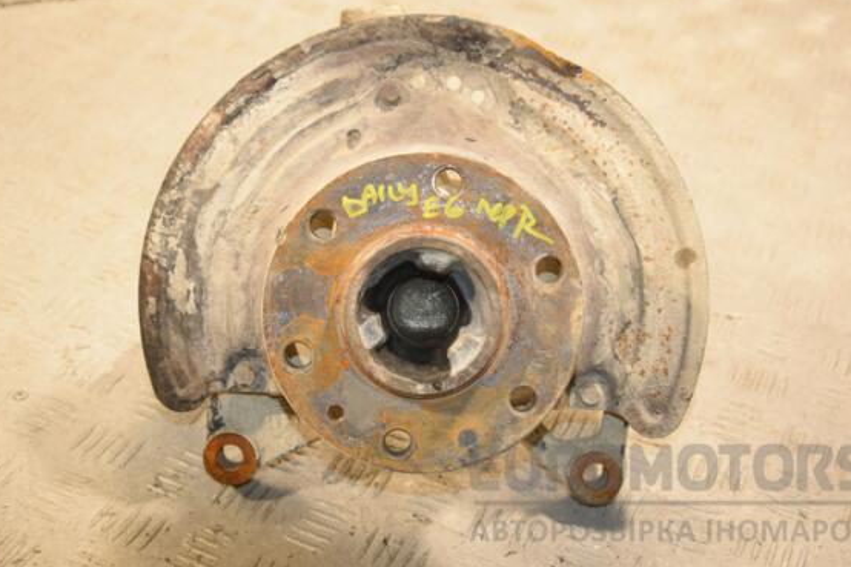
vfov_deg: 20.9
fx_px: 1536
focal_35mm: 65
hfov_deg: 31.0
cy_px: 263
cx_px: 441
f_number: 5
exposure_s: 1/200
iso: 800
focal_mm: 40
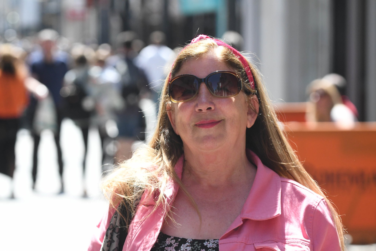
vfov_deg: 7.3
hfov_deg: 11.0
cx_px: 188
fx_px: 1958
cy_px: 126
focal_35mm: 188
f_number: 8
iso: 2000
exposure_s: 1/3200
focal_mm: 125
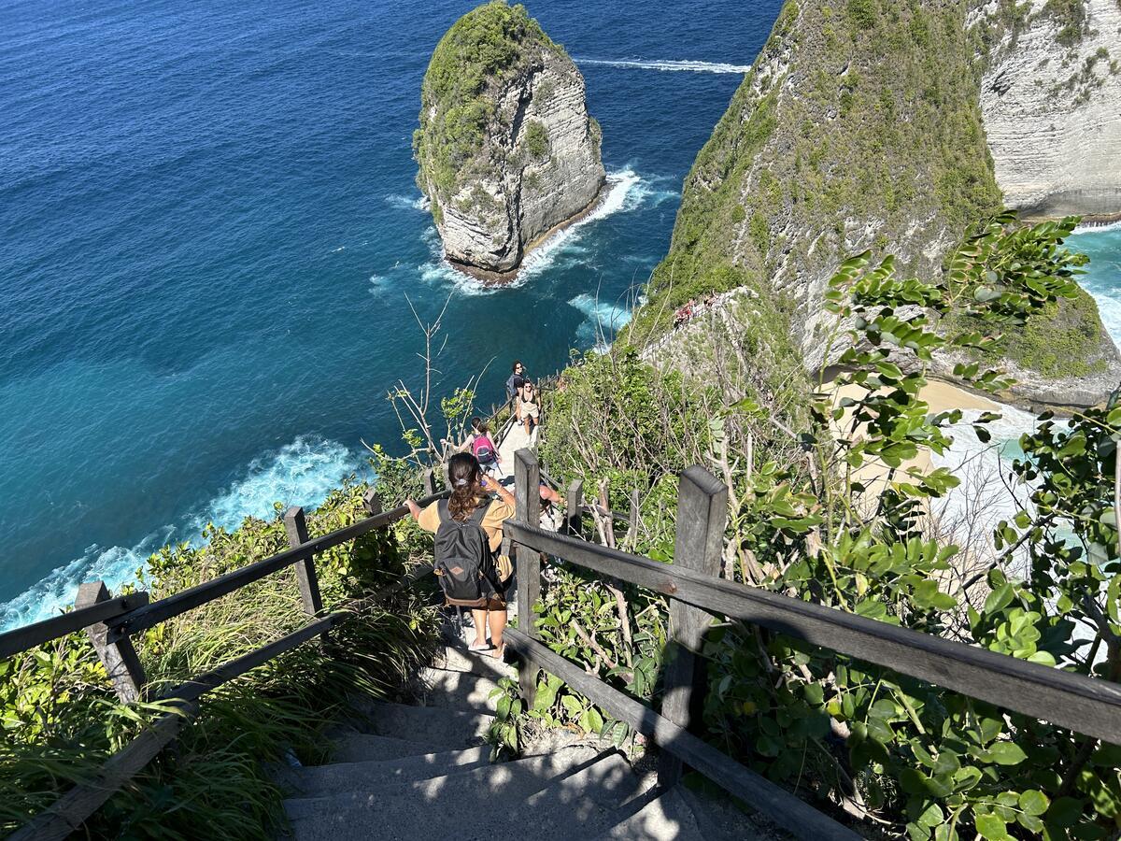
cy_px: 420
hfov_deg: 67.3
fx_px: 842
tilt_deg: -38.1
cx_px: 560
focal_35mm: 26
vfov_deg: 53.1
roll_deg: +5.4
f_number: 1.5
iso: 50
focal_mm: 5.7
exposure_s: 1/2994
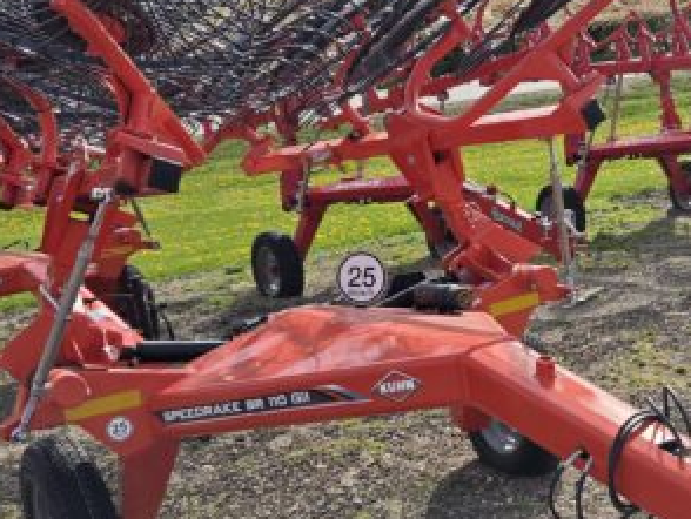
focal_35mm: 60
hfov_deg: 31.3
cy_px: 341
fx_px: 1199
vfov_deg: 24.3
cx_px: 557
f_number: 1.8
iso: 80
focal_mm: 5.4
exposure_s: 1/5860
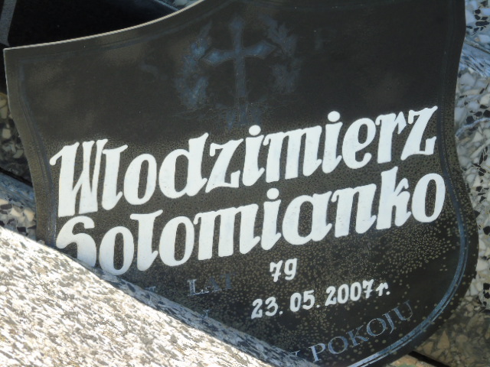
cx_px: 245
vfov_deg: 3.1
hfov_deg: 4.1
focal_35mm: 478
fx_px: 6766
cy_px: 184
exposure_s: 1/125
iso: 100
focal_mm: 85
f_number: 5.5
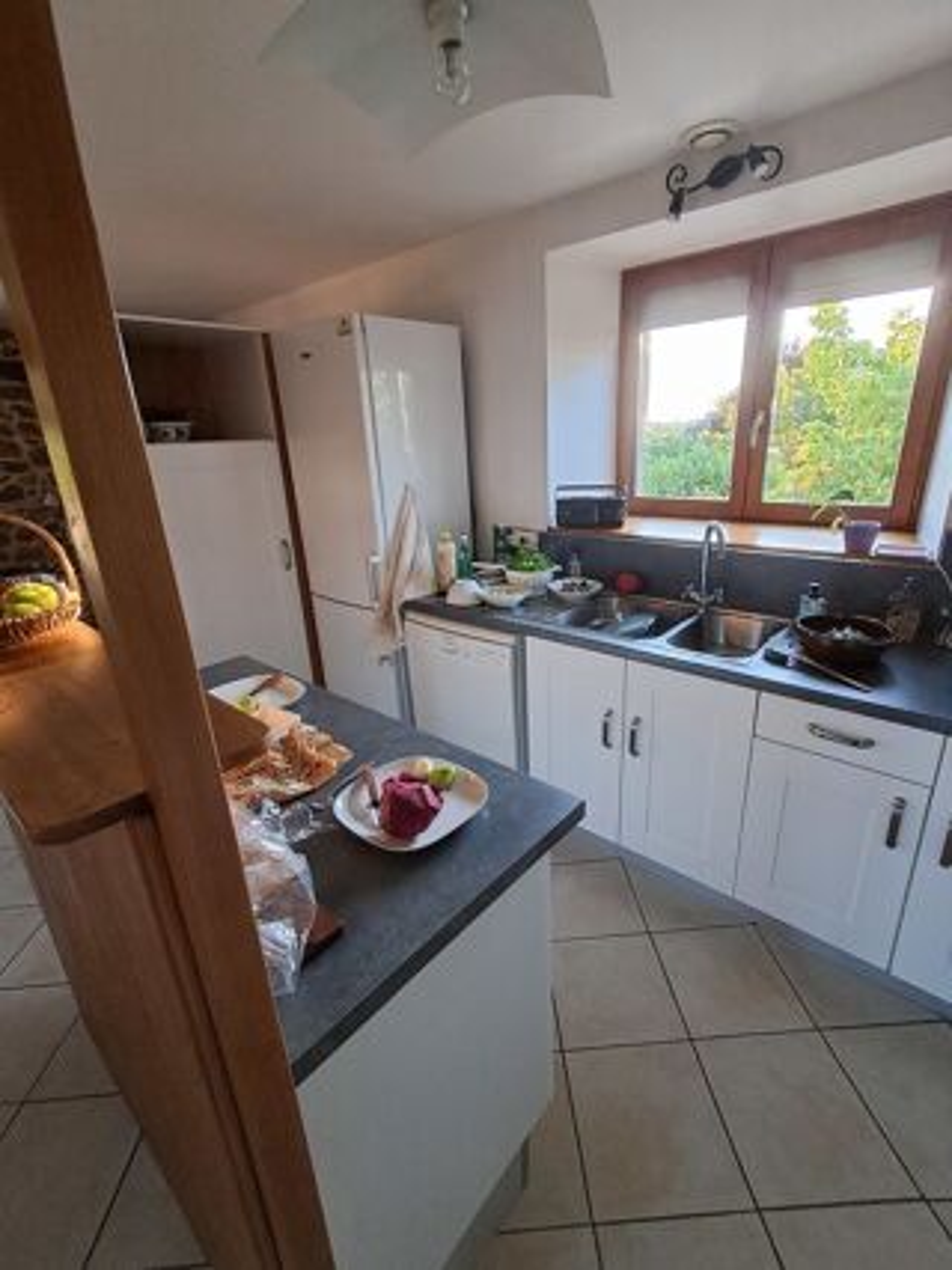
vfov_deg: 94.5
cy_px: 635
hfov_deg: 78.1
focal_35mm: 16
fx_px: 587
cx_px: 476
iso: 160
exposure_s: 1/50
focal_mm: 1.64
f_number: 2.2
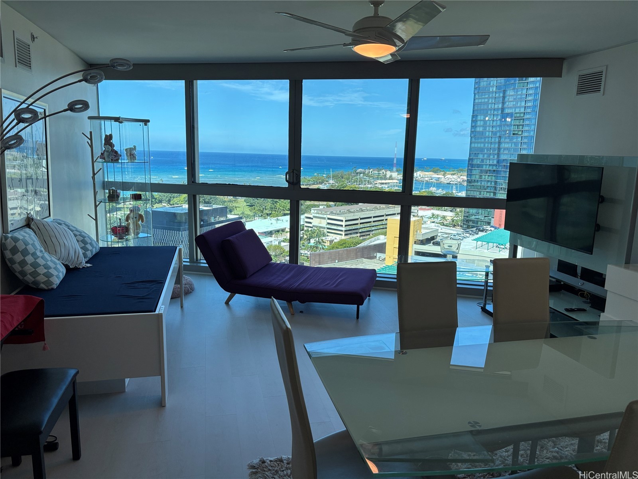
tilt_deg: -11.8
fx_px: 479
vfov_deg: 53.1
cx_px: 319
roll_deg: -1.8
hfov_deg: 67.3
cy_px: 240
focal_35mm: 26
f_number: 1.6
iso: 50
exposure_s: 1/313
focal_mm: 5.96
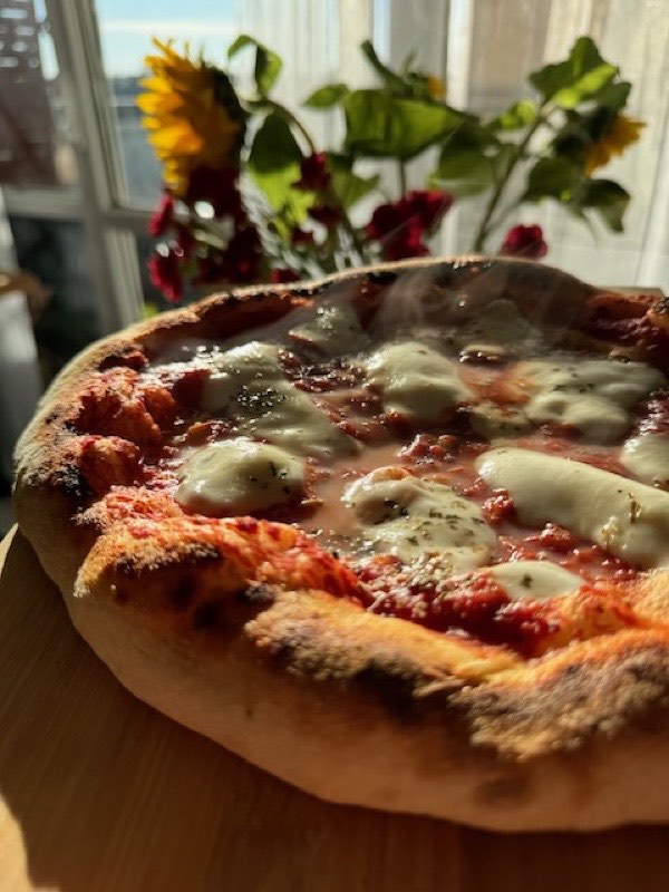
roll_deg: +0.8
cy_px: 446
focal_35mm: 24
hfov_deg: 56.8
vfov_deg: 71.6
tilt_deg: -27.7
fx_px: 618
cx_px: 334
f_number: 1.78
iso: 80
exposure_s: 1/2041
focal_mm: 6.76
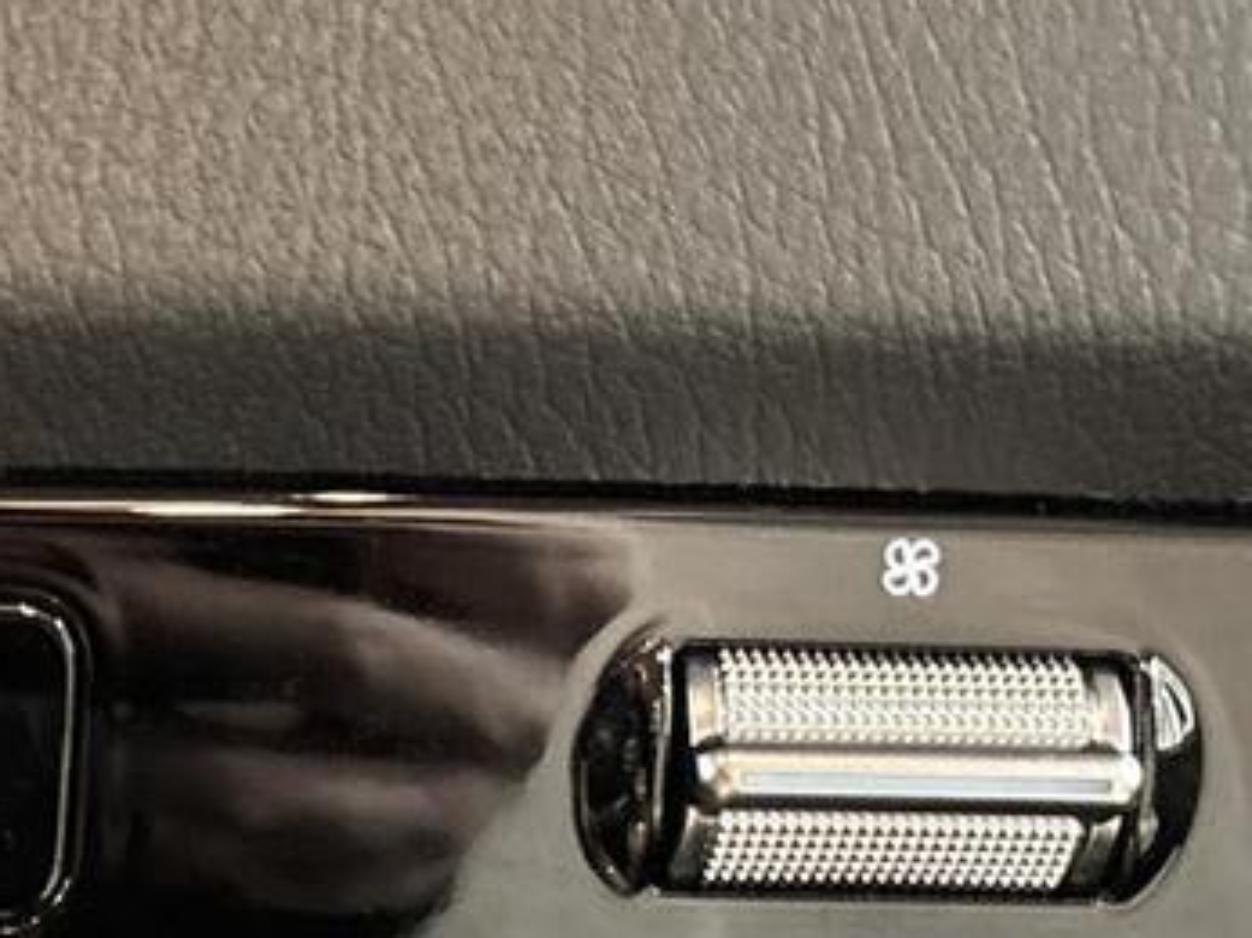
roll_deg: -1.6
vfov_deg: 13.2
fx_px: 3905
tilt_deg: -17.5
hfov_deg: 16.8
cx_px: -538
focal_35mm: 108
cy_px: 1216
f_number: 1.6
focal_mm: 5.96
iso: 1000
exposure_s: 1/27
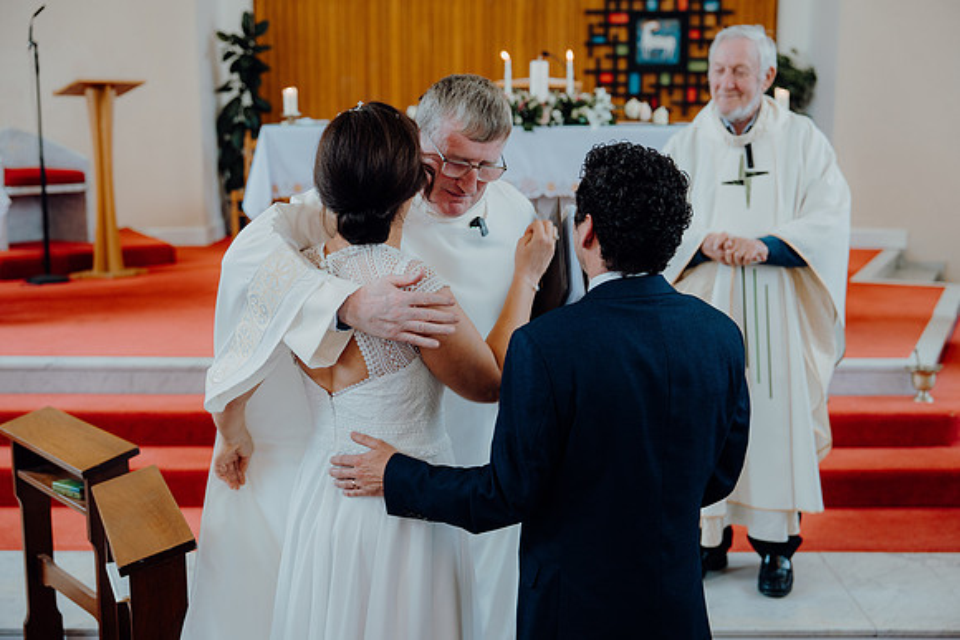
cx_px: 480
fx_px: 1174
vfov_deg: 30.5
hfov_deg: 44.5
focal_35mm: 44
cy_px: 320
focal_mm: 44
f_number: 2.8
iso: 640
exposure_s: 1/200
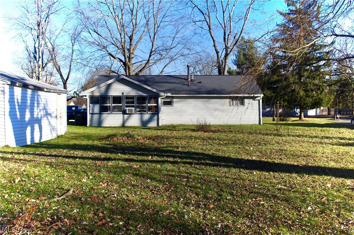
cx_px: 177
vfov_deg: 34.1
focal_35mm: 39
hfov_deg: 49.6
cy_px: 118
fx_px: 383
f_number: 8
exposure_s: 1/400
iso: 200
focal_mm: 26.25
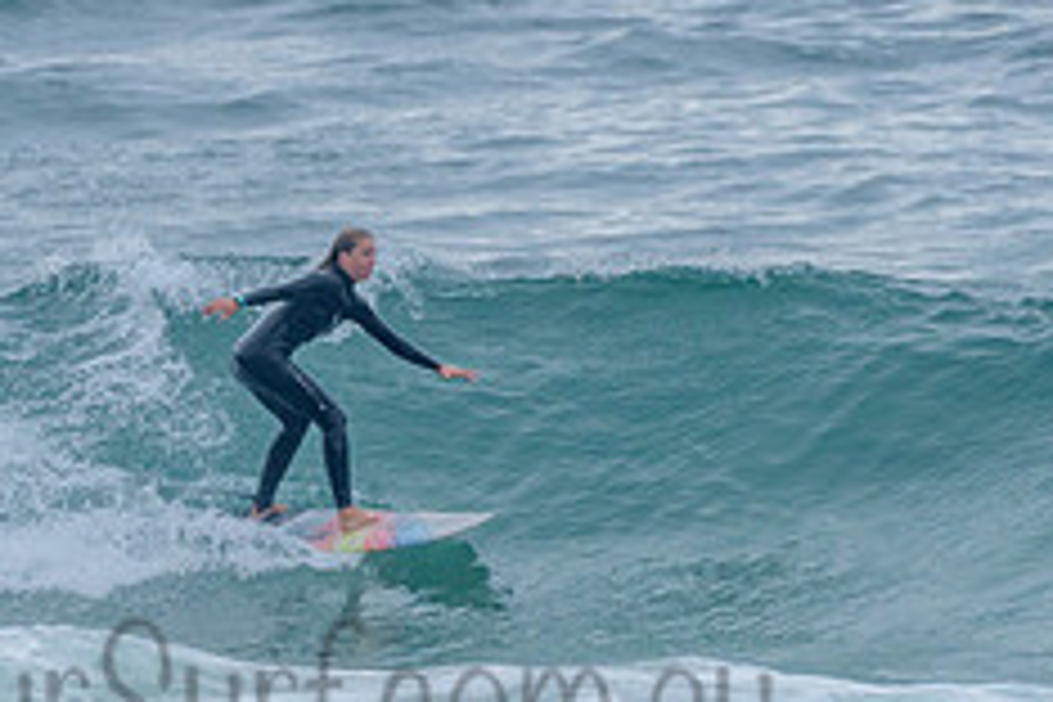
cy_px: 456
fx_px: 44486
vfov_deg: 0.9
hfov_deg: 1.4
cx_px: 301
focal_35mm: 1521
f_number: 5.6
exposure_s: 1/1250
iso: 720
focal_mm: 500
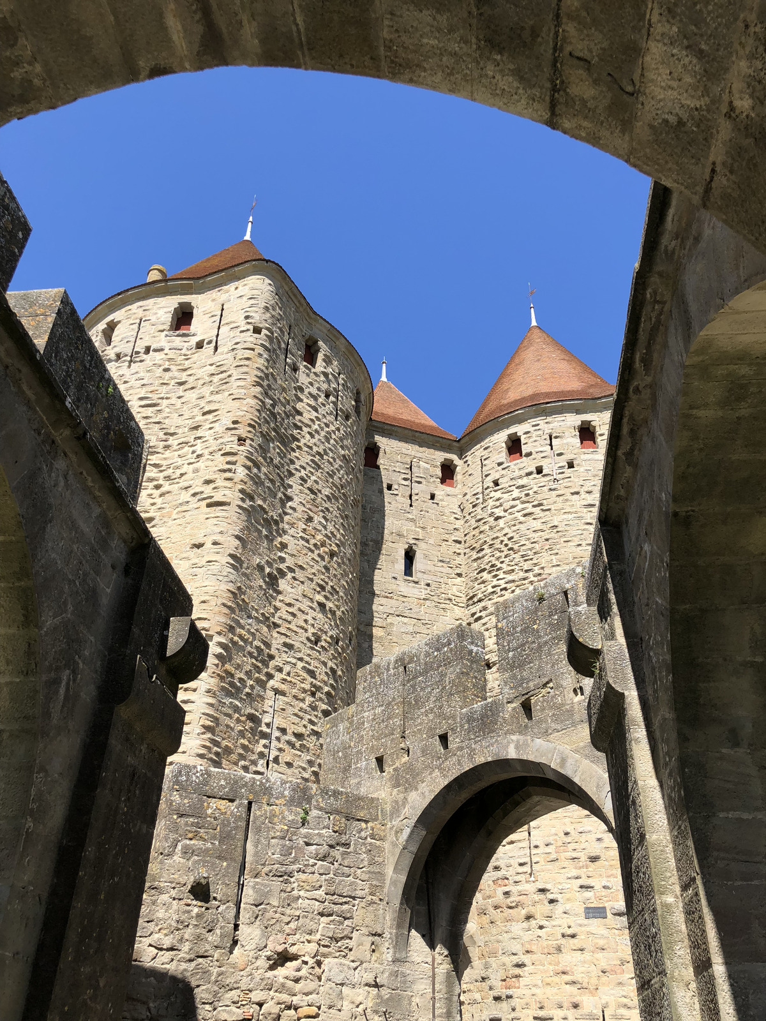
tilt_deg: +35.6
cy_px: 510
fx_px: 826
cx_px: 383
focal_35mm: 28
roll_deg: -0.9
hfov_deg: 49.7
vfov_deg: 63.4
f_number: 1.8
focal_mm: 4
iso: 20
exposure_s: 1/1171
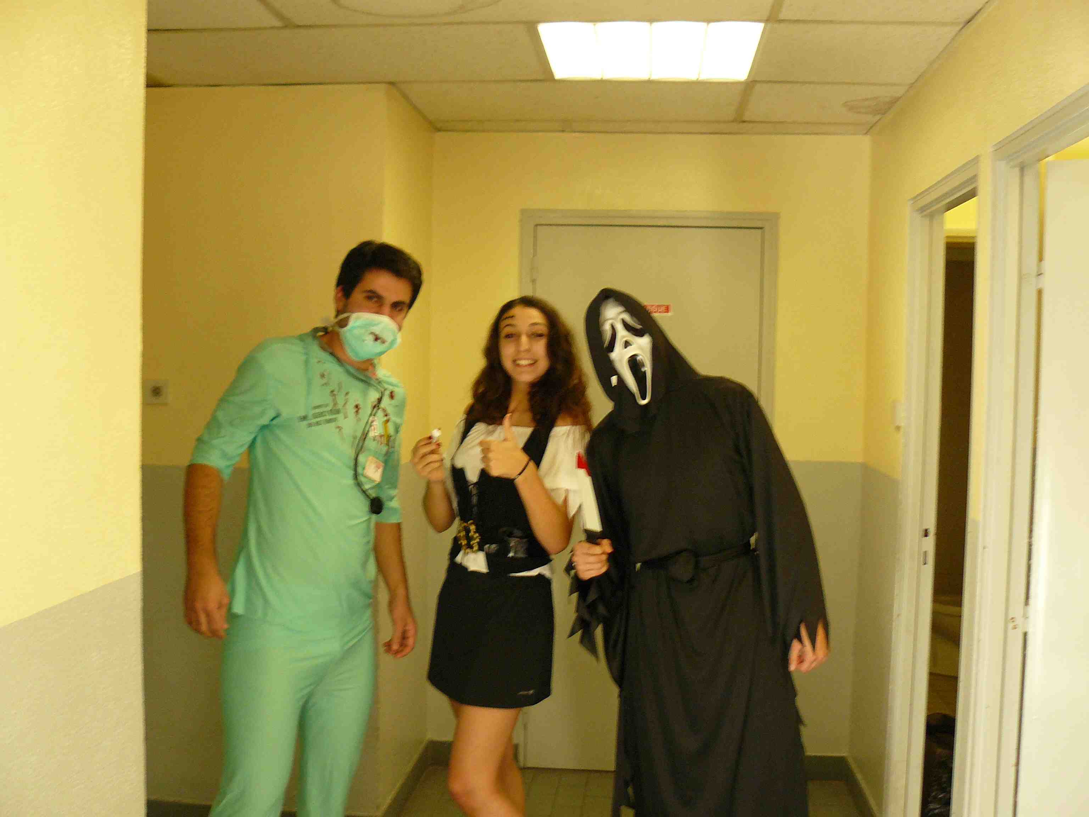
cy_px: 408
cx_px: 544
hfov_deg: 51.4
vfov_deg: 39.7
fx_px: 1133
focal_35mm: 36
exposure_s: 1/30
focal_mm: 6
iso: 200
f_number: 2.8
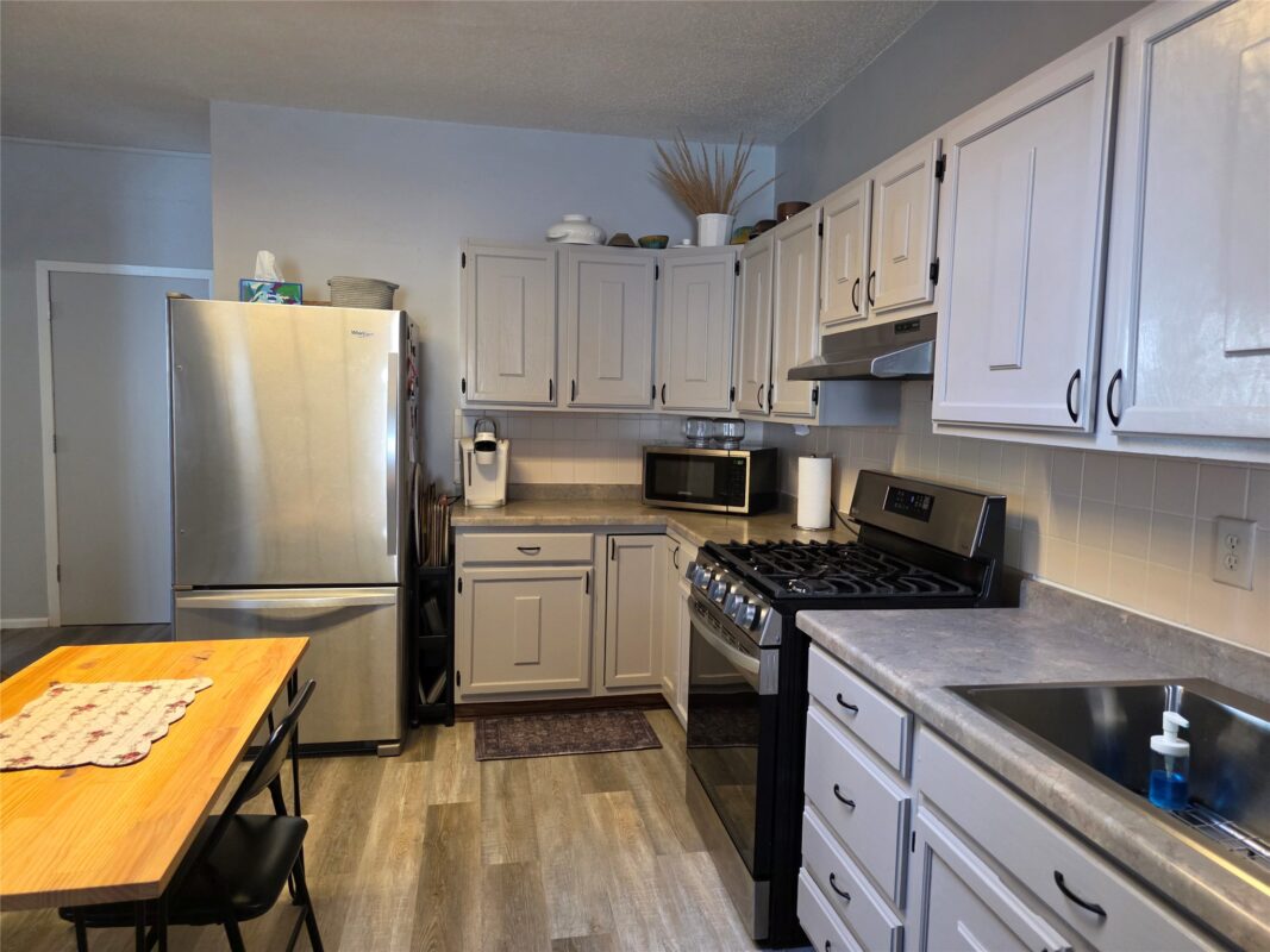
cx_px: 635
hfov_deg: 73.9
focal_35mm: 23
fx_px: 844
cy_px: 476
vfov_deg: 58.9
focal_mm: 6.3
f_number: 1.7
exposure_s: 1/120
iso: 400
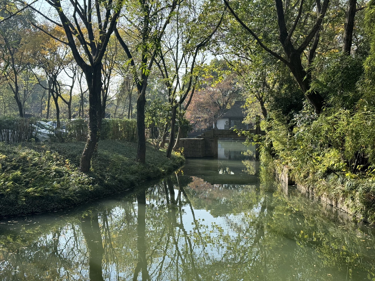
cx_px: 188
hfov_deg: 39.7
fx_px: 520
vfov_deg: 30.3
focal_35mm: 48
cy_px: 140
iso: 64
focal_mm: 6.76
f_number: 1.78
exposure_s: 1/980
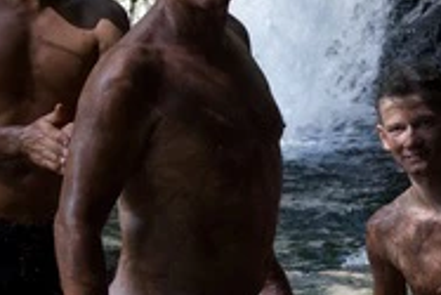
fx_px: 2807
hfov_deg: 8.9
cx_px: 401
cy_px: 129
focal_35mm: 229
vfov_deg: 6.0
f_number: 4.5
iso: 1600
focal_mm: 52
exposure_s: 1/1000
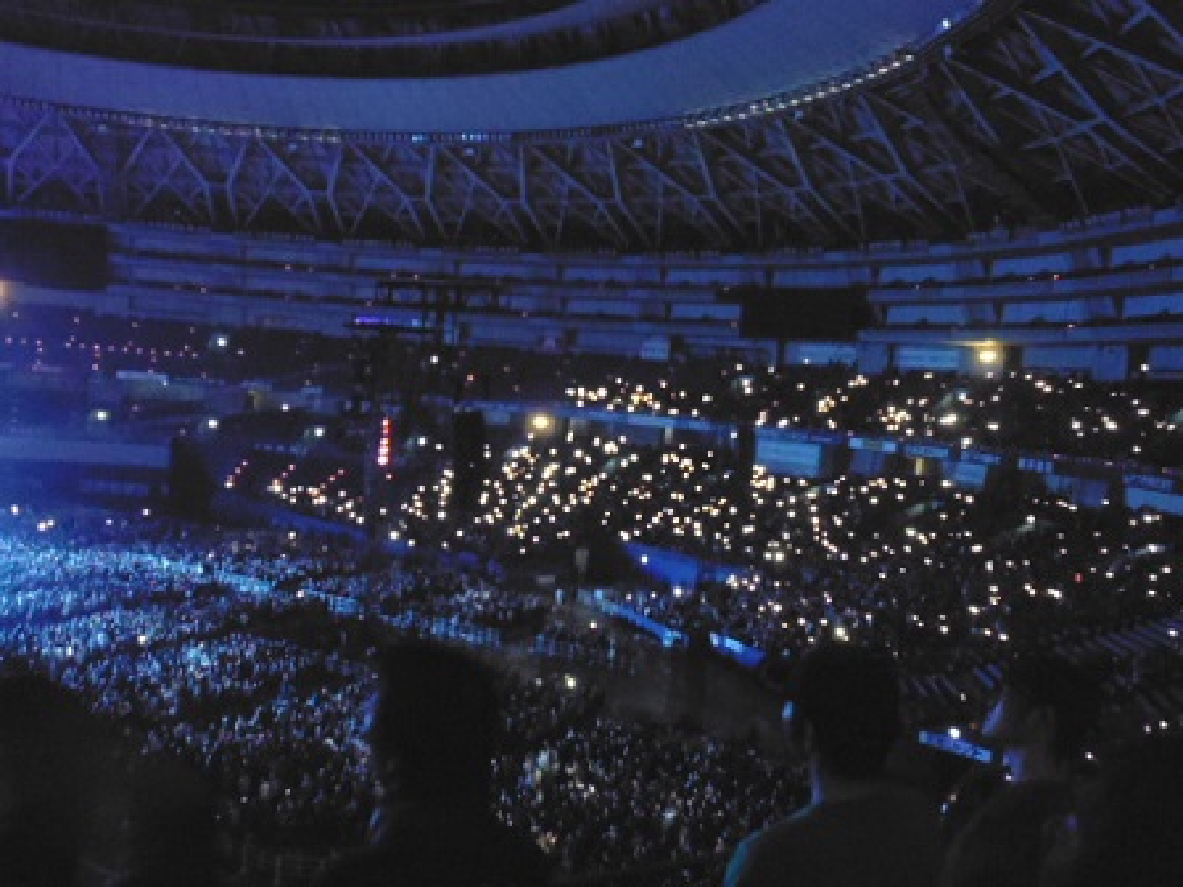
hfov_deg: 52.6
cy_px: 444
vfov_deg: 40.7
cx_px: 592
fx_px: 1196
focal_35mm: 35
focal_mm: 6.3
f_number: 3.3
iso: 1600
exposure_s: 1/4
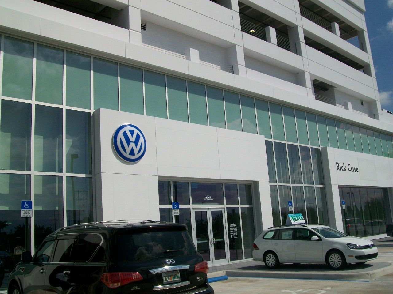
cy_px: 147
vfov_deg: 39.7
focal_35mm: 36
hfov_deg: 51.4
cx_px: 196
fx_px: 409
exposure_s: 1/1280
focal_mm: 6
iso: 64
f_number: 4.8
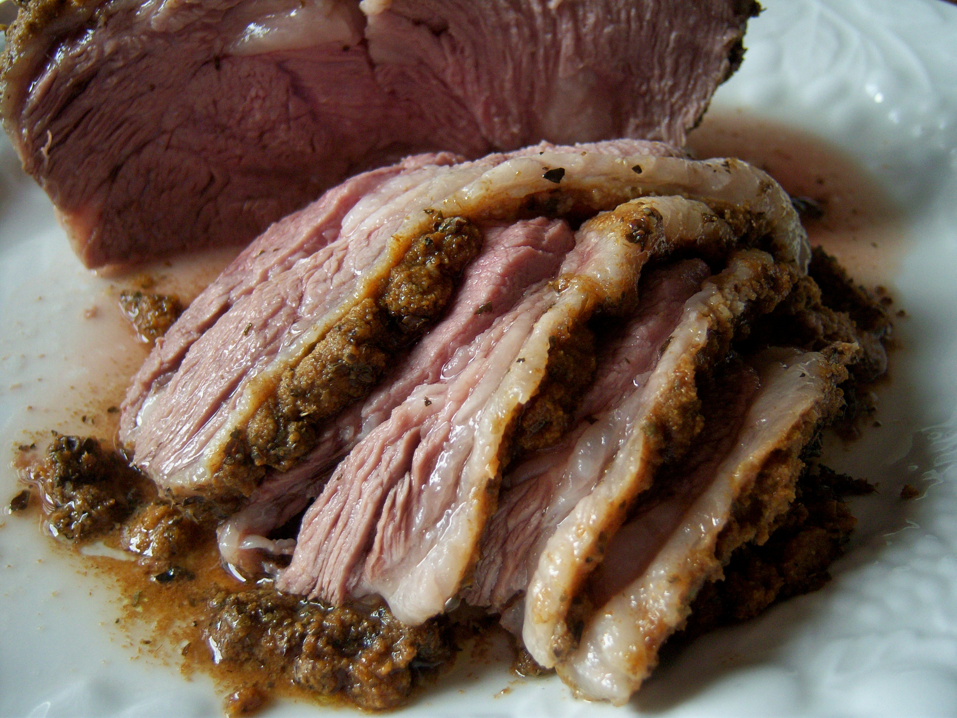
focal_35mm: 36
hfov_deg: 51.4
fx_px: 995
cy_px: 359
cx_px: 478
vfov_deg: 39.7
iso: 160
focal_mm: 7.5
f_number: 2.8
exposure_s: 1/60
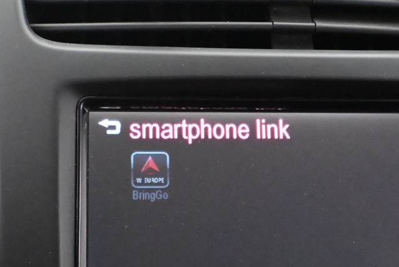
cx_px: 276
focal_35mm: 87
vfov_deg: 15.6
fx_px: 967
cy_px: 205
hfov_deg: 23.2
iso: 9000
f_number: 4.2
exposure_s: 1/40
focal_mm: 23
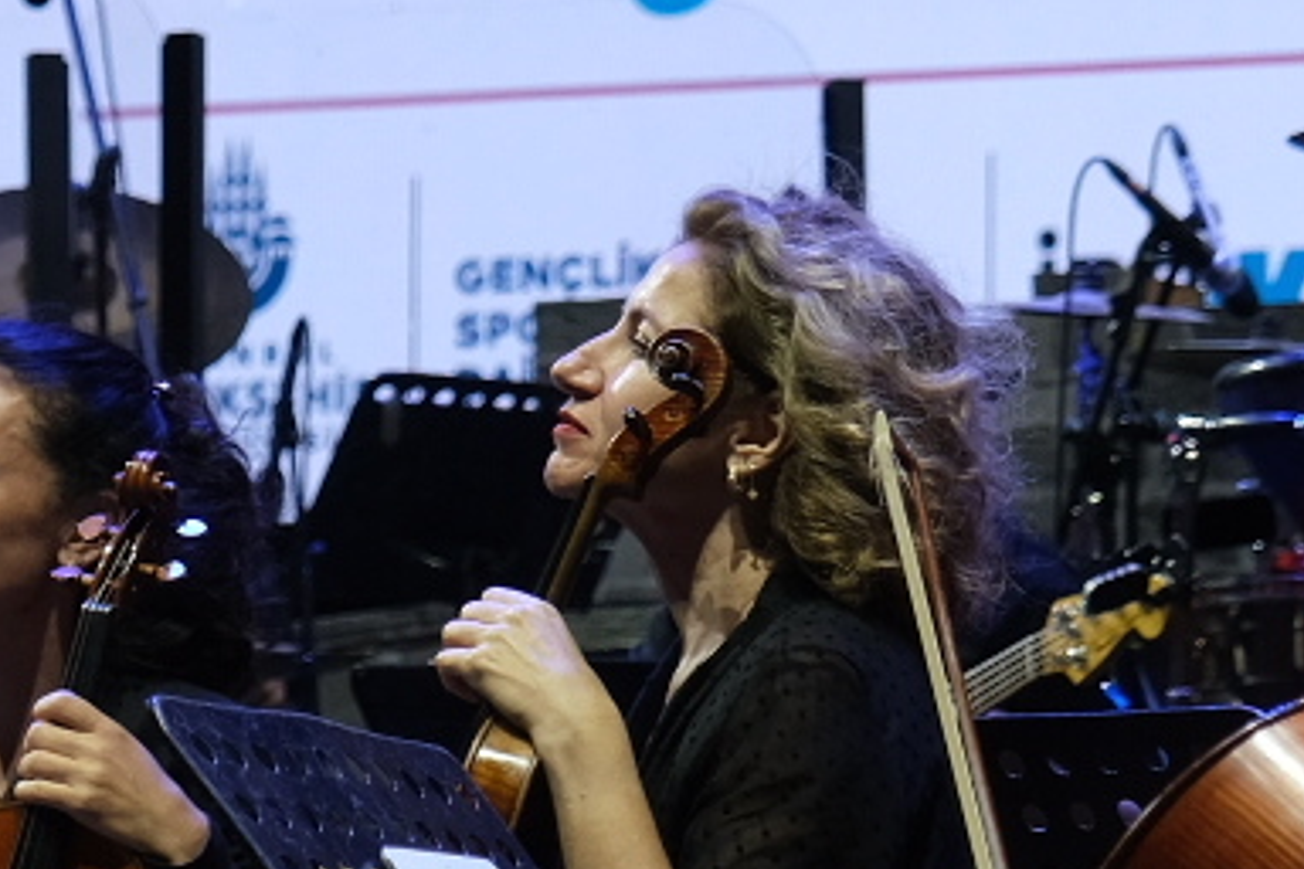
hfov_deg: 6.3
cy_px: 645
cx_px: 44
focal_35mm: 328
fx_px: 11880
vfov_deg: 4.2
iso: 400
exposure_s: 1/125
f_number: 2.8
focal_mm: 47
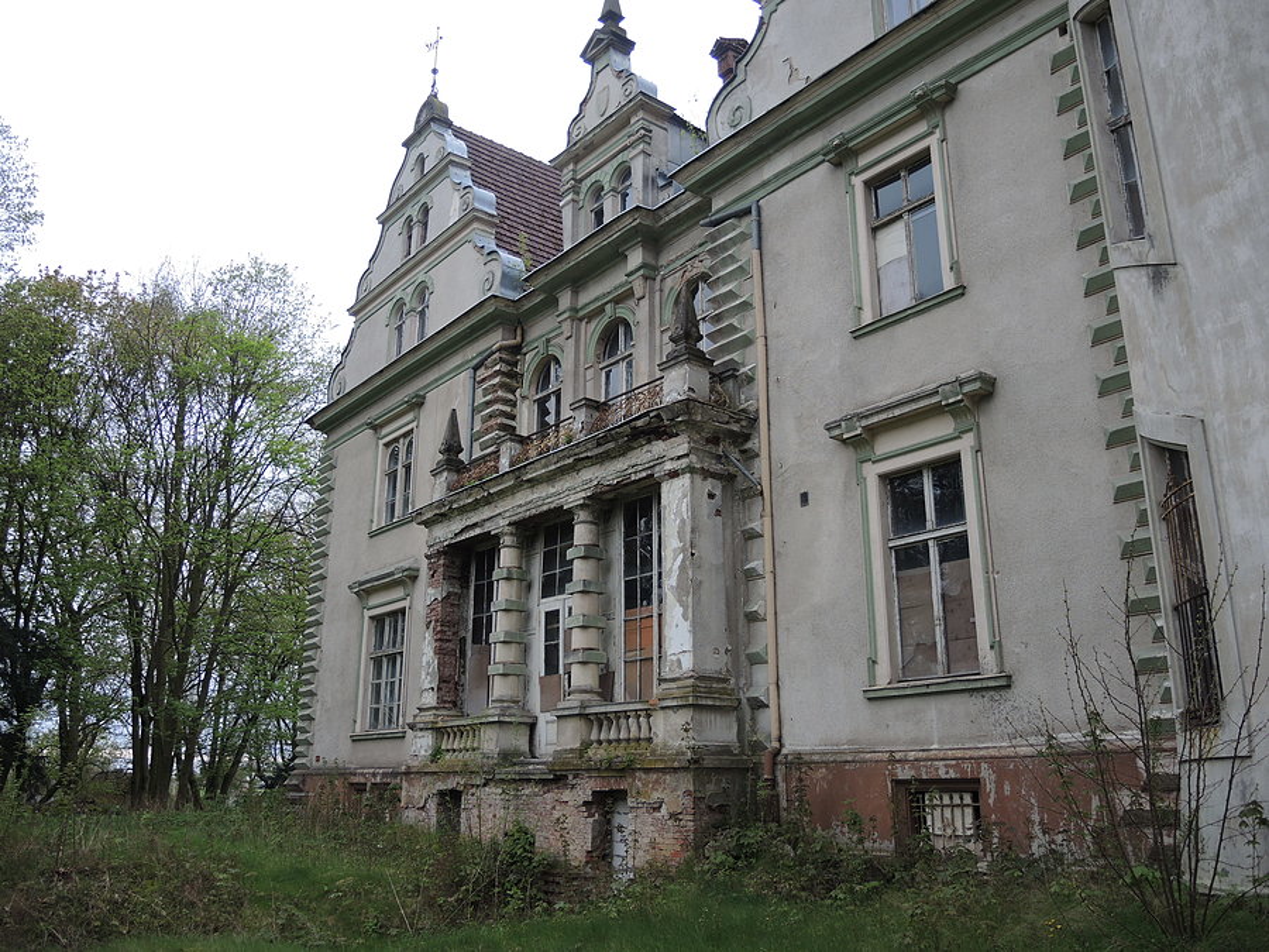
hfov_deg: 63.4
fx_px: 1026
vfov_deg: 49.7
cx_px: 634
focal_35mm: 28
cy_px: 476
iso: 80
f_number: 2
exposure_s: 1/320
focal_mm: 6
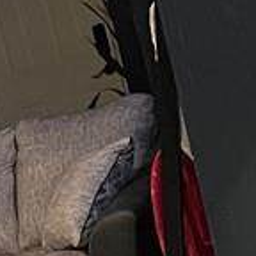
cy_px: 434
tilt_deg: -14.5
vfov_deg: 10.2
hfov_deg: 10.3
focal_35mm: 163
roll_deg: +17.9
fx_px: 1364
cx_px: -151
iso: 1000
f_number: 1.6
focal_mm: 4.2
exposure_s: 1/30
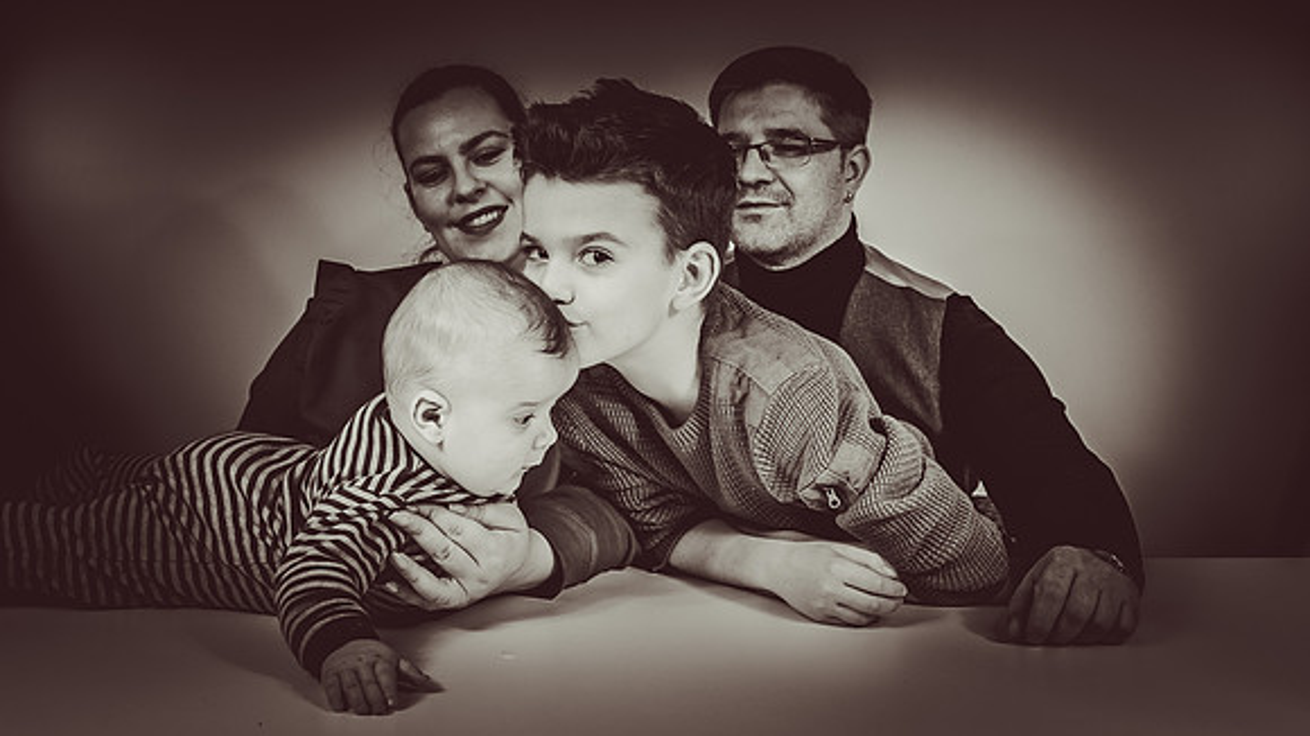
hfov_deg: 46.1
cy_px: 260
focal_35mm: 44
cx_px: 590
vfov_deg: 26.8
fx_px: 1538
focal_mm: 24
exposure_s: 1/80
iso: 100
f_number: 4
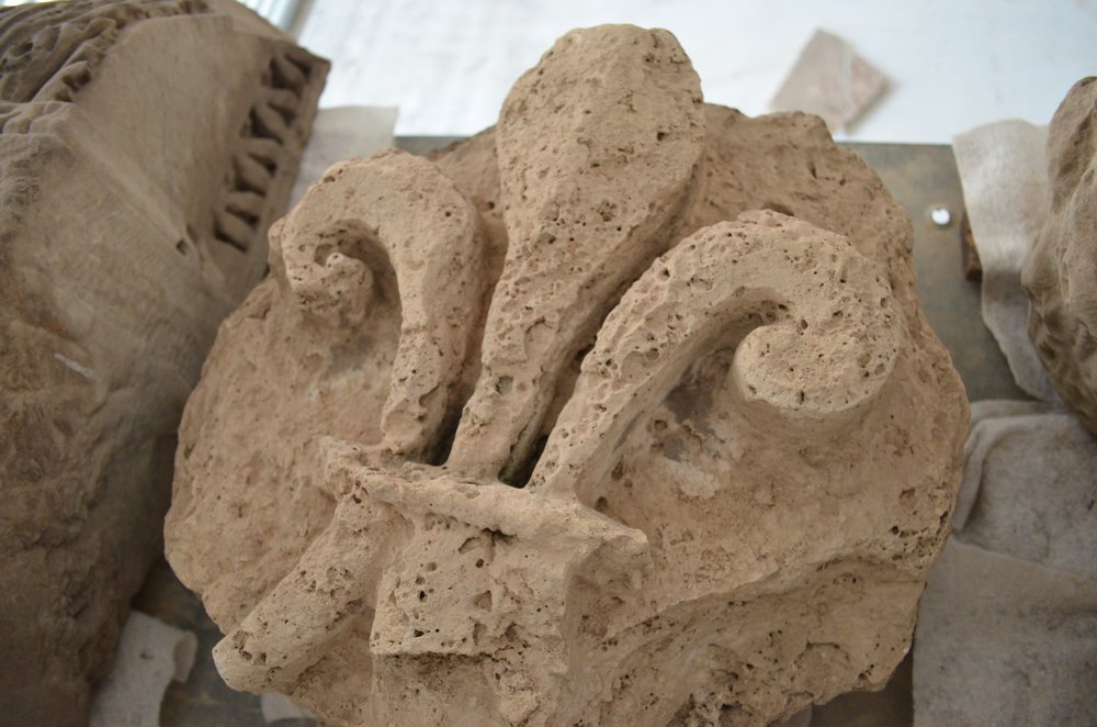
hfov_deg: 67.5
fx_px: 821
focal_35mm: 27
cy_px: 364
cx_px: 548
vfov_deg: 47.7
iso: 1400
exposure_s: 1/30
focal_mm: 18
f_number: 3.5
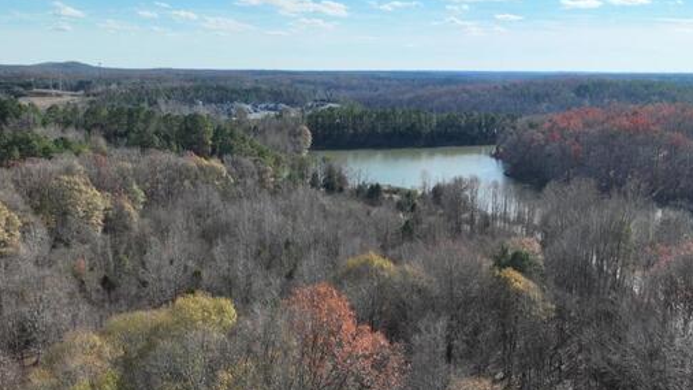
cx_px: 369
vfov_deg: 35.6
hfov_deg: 59.4
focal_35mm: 33
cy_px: 211
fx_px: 606
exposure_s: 1/500
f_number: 2.8
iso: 310
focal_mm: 12.29
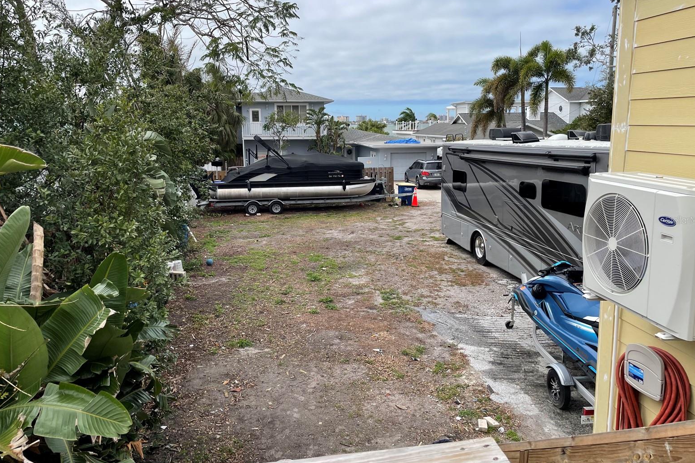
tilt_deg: -9.1
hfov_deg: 65.5
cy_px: 220
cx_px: 348
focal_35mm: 28
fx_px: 541
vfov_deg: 46.4
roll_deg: +0.8
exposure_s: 1/2959
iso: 32
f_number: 1.6
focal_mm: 4.2
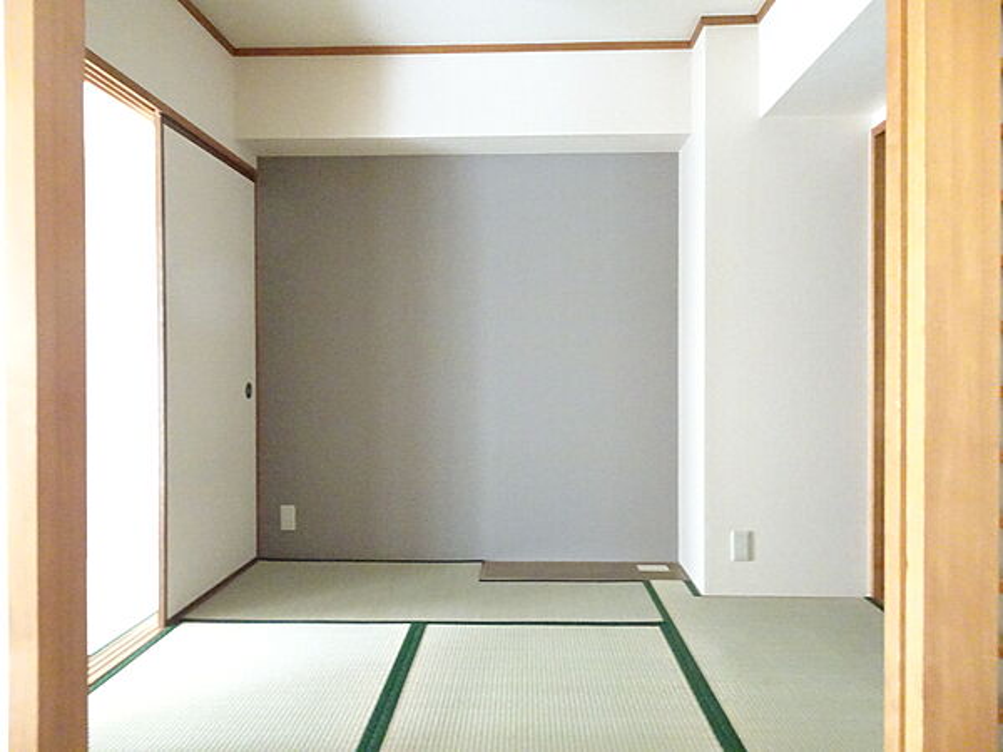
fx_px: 695
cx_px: 502
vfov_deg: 56.8
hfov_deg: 71.6
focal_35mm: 24
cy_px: 376
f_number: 3.5
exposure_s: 1/20
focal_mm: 4.1
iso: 3200
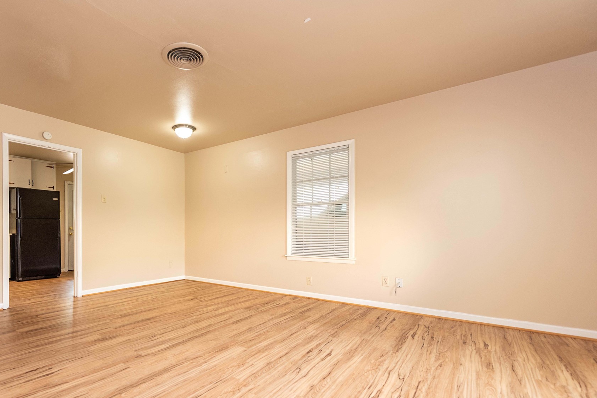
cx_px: 220
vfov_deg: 66.8
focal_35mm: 18
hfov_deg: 88.0
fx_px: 299
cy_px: 239
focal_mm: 14
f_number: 3.5
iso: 800
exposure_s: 1/60
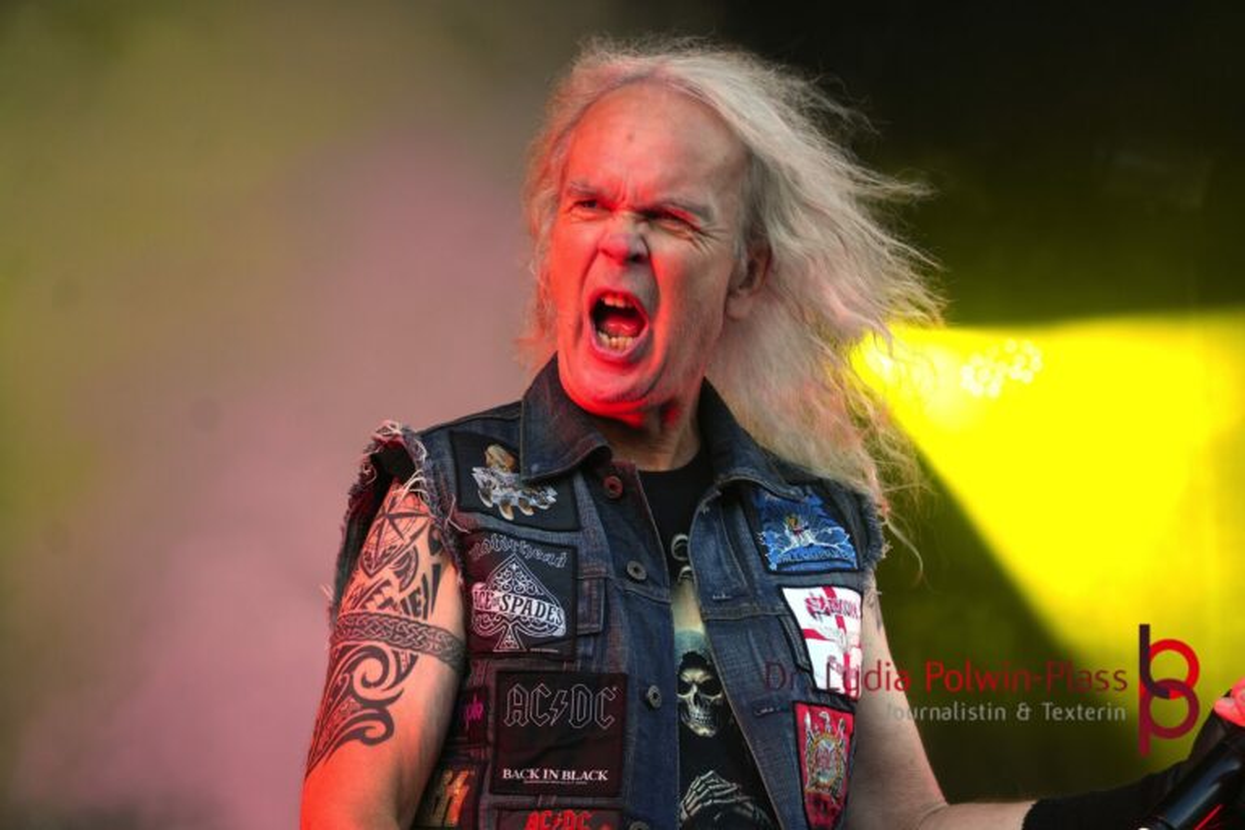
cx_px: 622
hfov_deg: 15.9
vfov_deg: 10.6
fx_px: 4461
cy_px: 415
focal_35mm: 129
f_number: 5
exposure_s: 1/160
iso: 640
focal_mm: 86
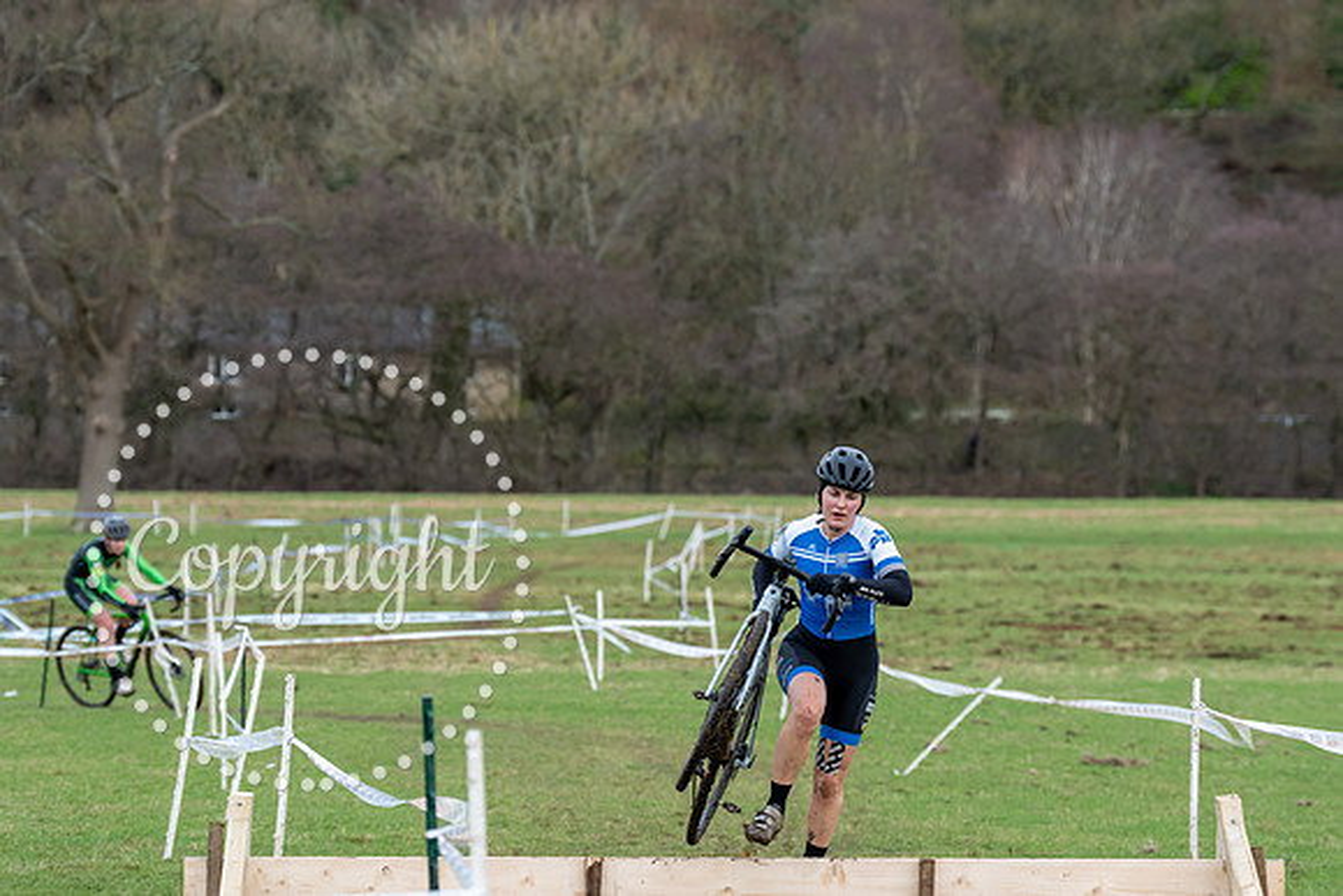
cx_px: 679
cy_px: 447
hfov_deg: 14.7
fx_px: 5190
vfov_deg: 9.9
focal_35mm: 139
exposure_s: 1/1000
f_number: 3.5
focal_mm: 111
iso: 1250
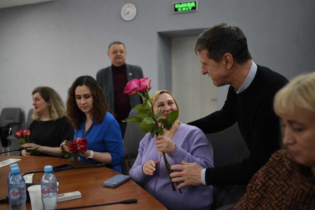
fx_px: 306
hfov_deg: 54.4
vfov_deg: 37.9
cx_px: 158
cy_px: 105
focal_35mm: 35
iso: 800
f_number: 1.8
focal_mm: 35
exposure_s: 1/400
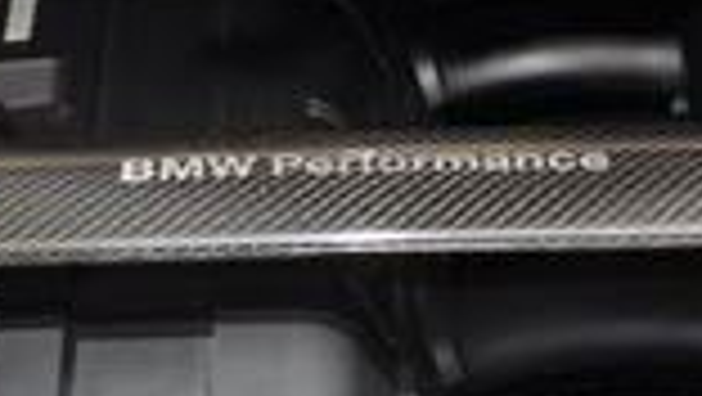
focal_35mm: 151
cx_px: 346
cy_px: 405
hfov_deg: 14.2
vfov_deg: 8.0
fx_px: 2813
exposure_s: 1/100
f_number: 4
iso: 320
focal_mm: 25
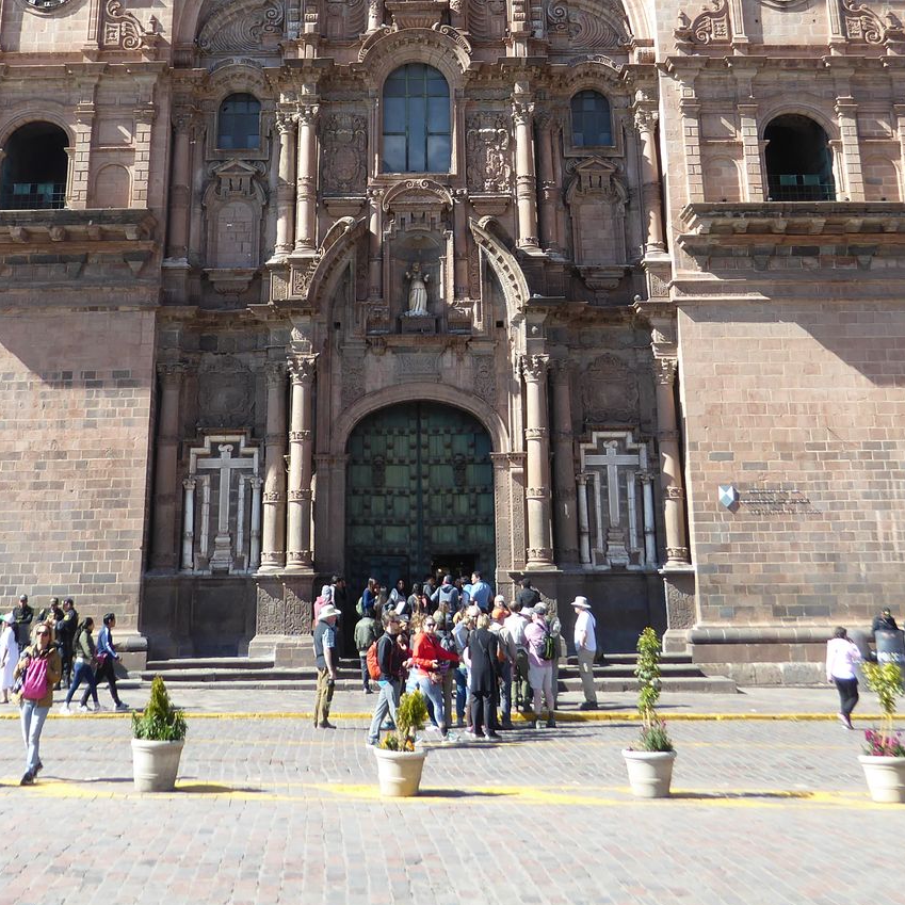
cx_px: 431
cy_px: 101
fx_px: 1331
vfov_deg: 35.5
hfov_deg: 37.5
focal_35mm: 45
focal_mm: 4.7
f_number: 3.4
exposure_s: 1/320
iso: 80
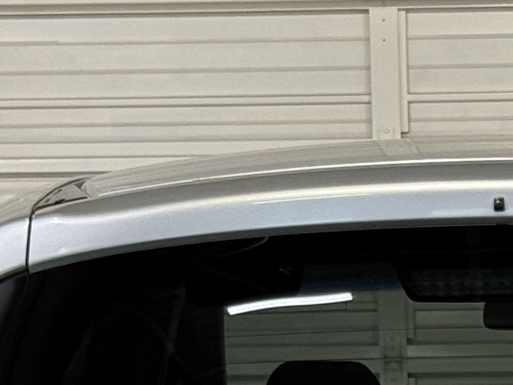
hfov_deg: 8.4
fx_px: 3483
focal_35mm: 235
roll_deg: +0.4
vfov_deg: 6.2
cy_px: 777
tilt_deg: -9.3
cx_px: 517
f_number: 1.78
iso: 80
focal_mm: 6.76
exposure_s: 1/60
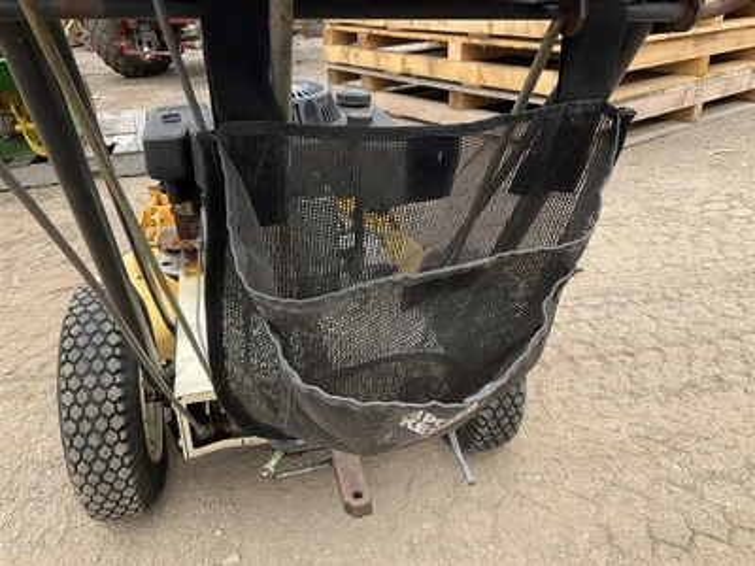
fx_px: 633
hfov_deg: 61.7
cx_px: 378
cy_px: 283
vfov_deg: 48.2
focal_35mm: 29
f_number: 1.8
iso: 25
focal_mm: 3
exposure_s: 1/620
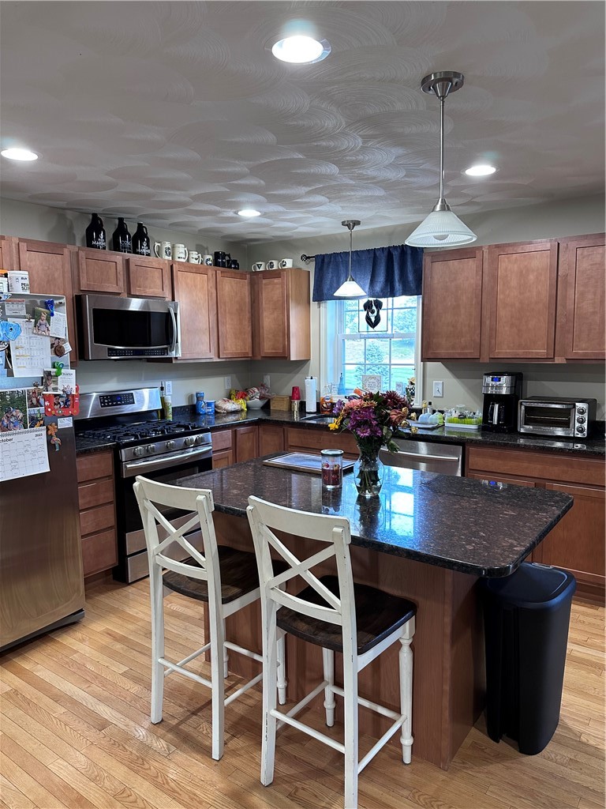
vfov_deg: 71.6
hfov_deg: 56.8
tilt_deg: -6.7
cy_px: 404
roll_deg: +0.2
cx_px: 303
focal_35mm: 24
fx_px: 560
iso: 200
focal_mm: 6.86
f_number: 1.78
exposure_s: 1/60
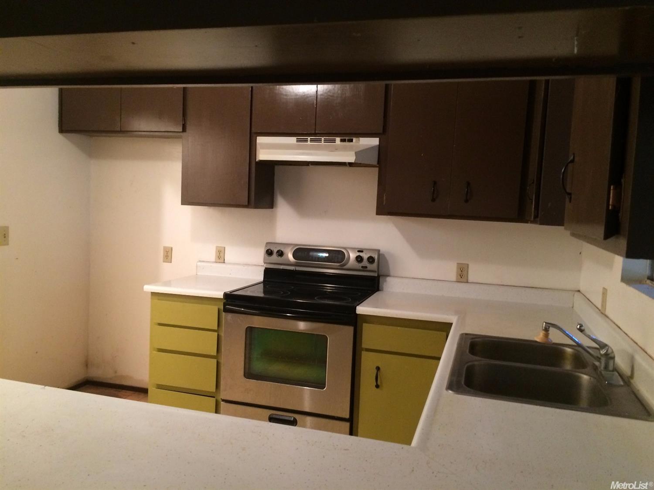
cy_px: 245
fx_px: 548
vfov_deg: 48.2
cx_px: 327
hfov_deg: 61.7
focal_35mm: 29
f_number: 2.2
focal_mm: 4.15
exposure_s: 1/17
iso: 250
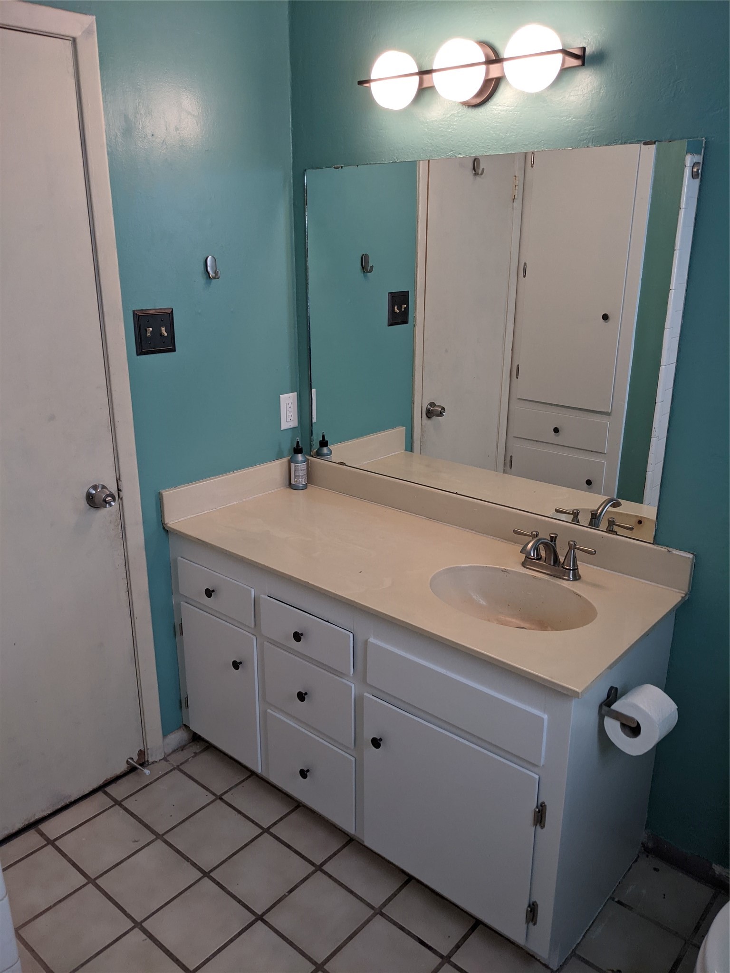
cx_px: 365
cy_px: 486
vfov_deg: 65.3
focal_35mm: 27
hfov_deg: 51.4
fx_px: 759
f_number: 1.73
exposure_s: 1/120
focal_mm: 4.38
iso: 97
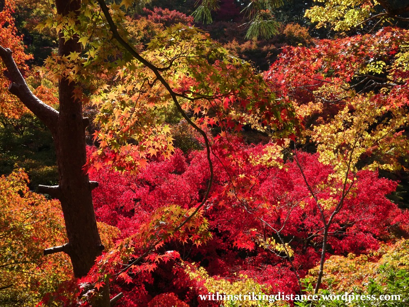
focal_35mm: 44
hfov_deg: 42.9
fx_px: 520
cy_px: 154
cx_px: 204
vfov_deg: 32.9
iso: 80
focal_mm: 7.58
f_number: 4.5
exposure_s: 1/250
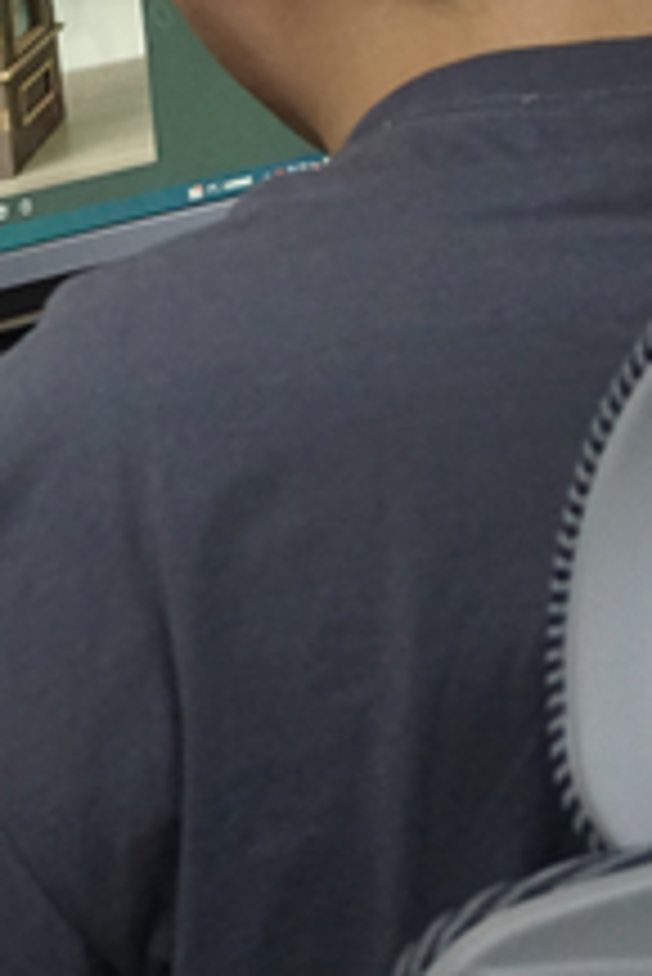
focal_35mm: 124
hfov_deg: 11.1
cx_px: 153
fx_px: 3357
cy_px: -112
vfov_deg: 16.0
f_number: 4.5
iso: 2000
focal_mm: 23
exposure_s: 1/160
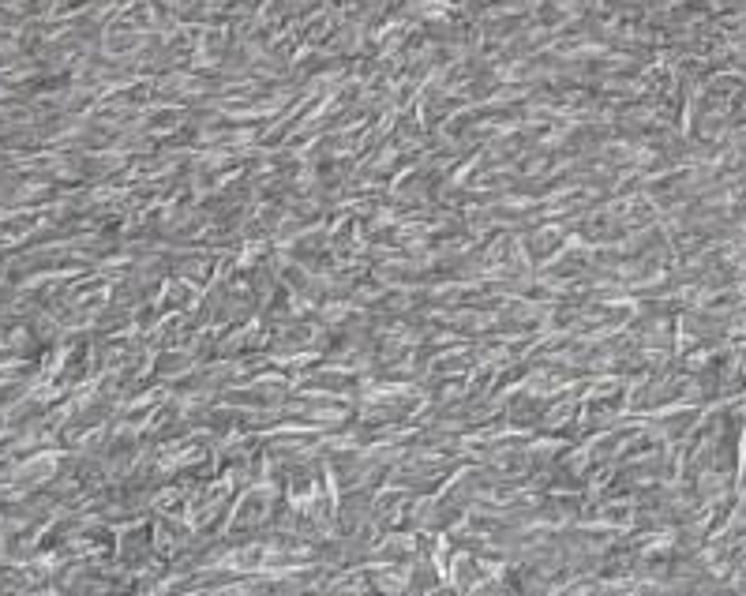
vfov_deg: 5.8
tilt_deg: -10.3
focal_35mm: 236
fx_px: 5208
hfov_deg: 8.1
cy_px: -1597
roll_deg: -3.0
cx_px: 783
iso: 400
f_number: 1.78
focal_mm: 6.76
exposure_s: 1/60
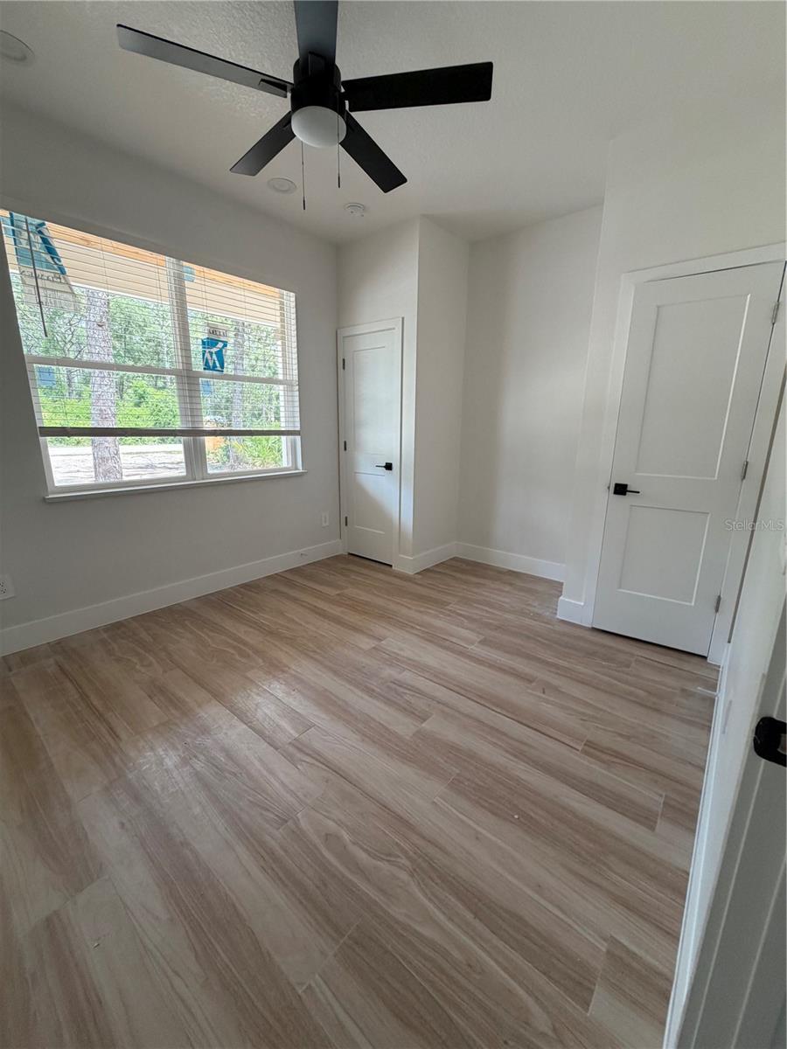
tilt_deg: -13.7
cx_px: 394
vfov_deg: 102.1
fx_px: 424
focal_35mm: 14
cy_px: 524
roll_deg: -0.8
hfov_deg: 85.7
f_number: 2.2
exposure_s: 1/121
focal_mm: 2.22
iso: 160
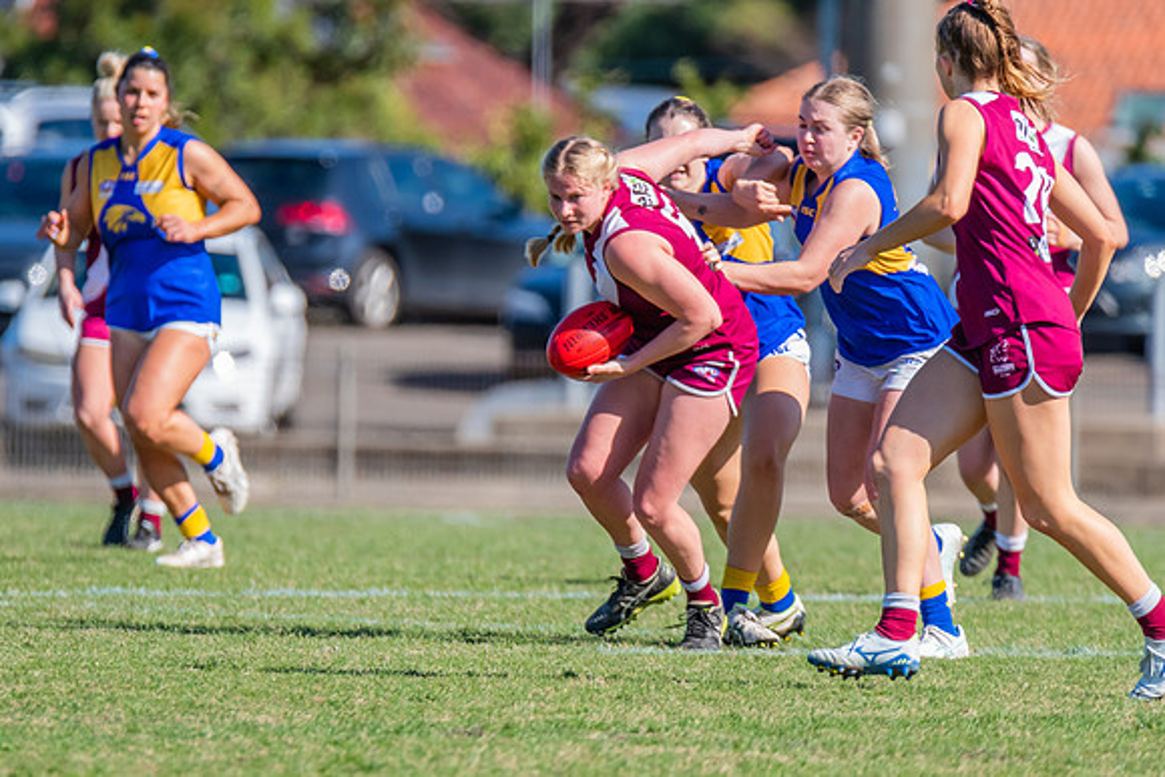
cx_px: 415
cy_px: 395
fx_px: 23176
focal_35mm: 716
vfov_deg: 1.9
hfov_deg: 2.9
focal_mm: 550
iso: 800
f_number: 8
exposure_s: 1/1600
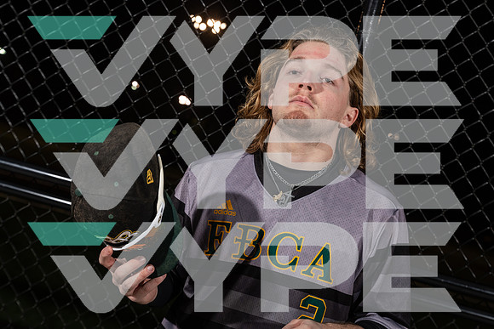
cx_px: 247
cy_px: 164
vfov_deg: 23.8
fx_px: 782
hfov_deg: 35.0
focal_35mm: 57
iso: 125
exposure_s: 1/125
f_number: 5.6
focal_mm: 57
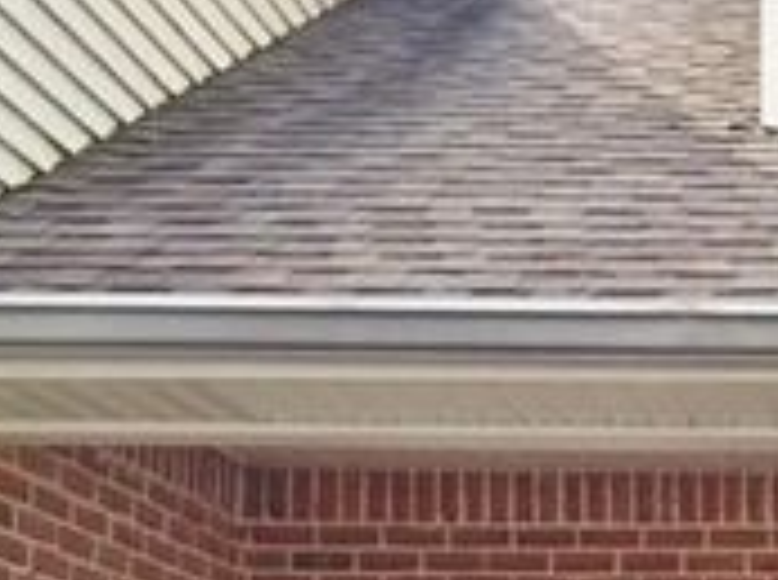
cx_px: 1021
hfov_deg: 21.1
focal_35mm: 84
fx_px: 1884
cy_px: 807
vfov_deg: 16.3
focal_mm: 4.15
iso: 32
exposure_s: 1/638
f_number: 2.2
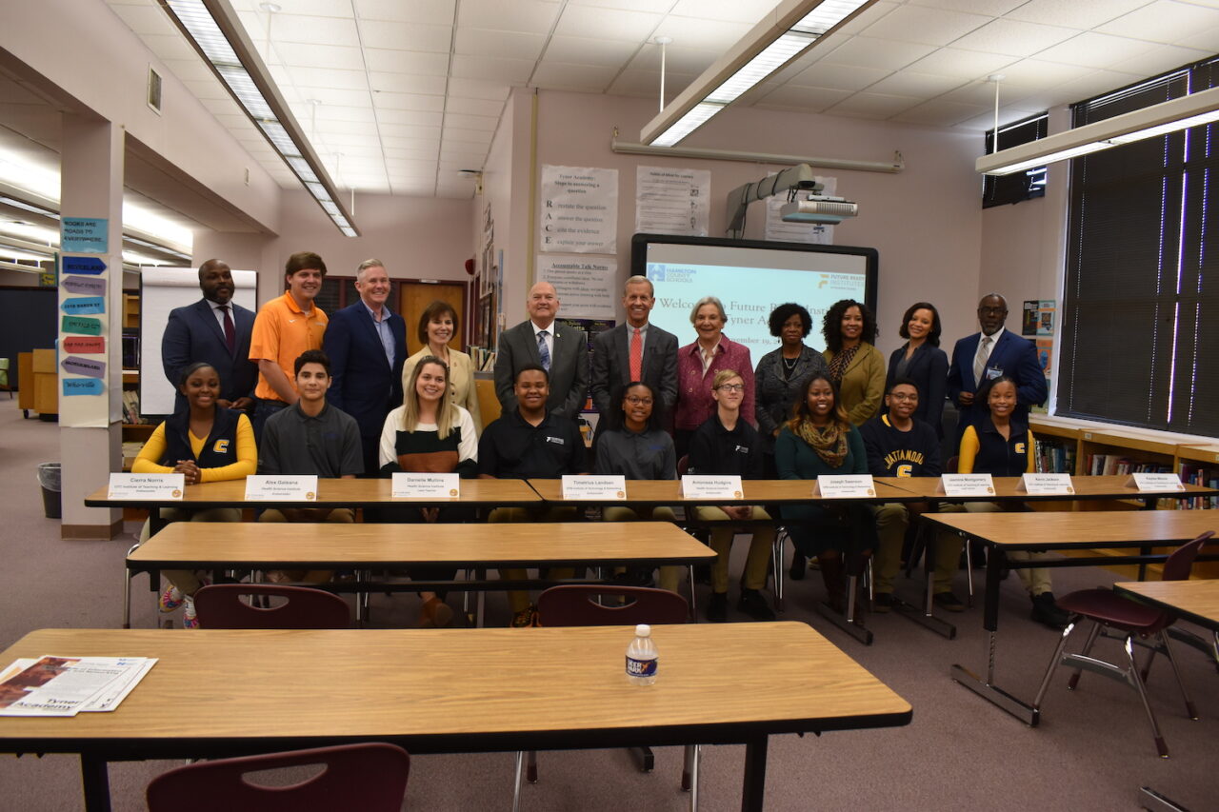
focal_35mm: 27
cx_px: 610
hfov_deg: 67.4
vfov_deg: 47.9
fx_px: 914
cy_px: 406
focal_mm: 18
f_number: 5.6
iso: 720
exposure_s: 1/60
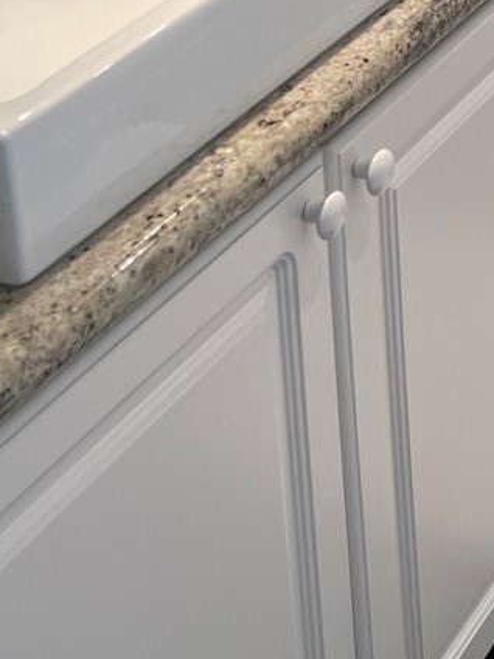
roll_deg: +0.6
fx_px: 1865
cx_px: 721
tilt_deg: -16.5
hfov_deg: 14.2
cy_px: -283
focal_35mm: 98
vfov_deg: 18.2
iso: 80
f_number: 1.5
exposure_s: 1/60
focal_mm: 5.7
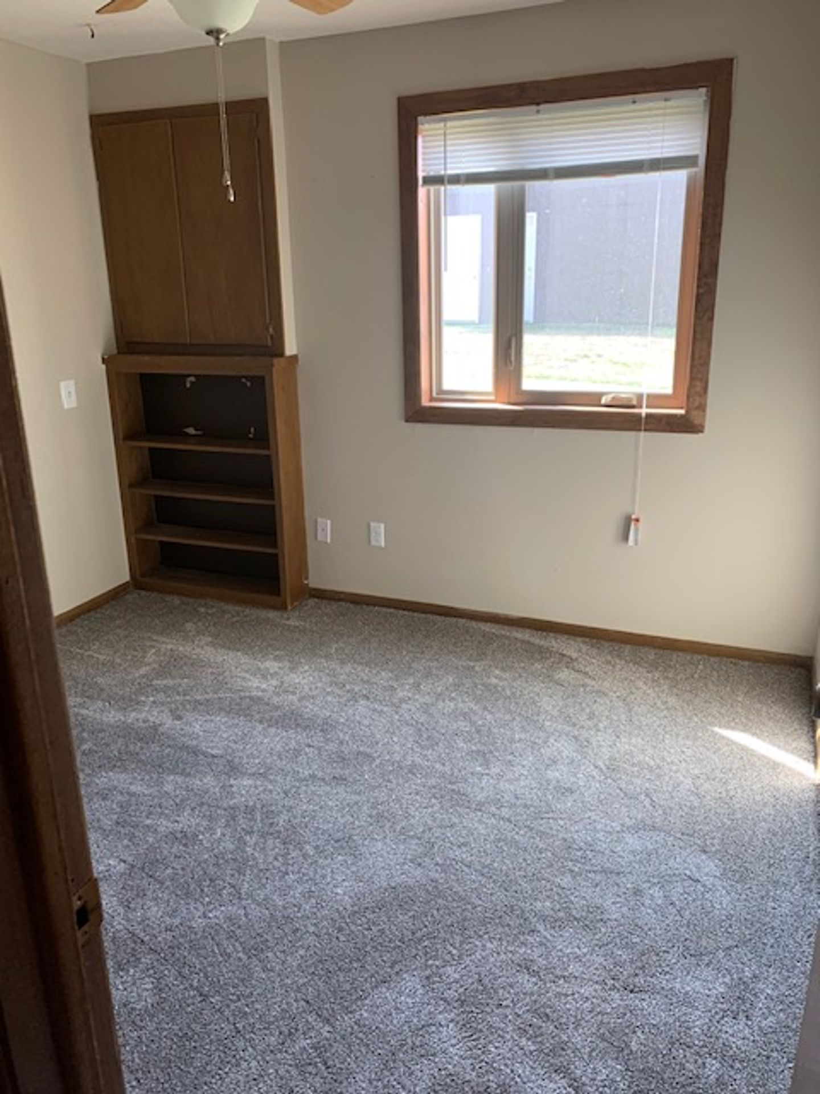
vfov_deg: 67.3
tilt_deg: -16.6
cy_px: 547
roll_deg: +1.1
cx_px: 410
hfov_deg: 53.1
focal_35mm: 26
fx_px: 821
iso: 100
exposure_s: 1/96
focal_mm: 4.25
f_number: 1.8
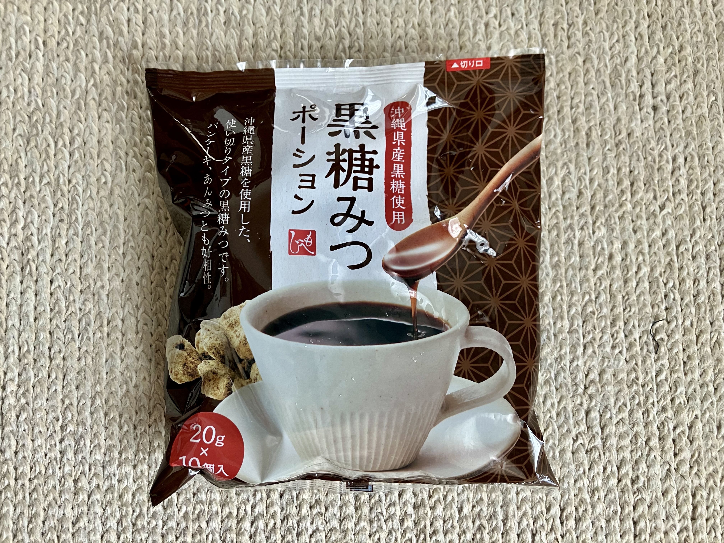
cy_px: 272
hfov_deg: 63.4
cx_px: 362
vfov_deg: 49.7
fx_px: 586
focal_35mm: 28
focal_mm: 3.99
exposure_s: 1/60
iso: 100
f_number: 1.8
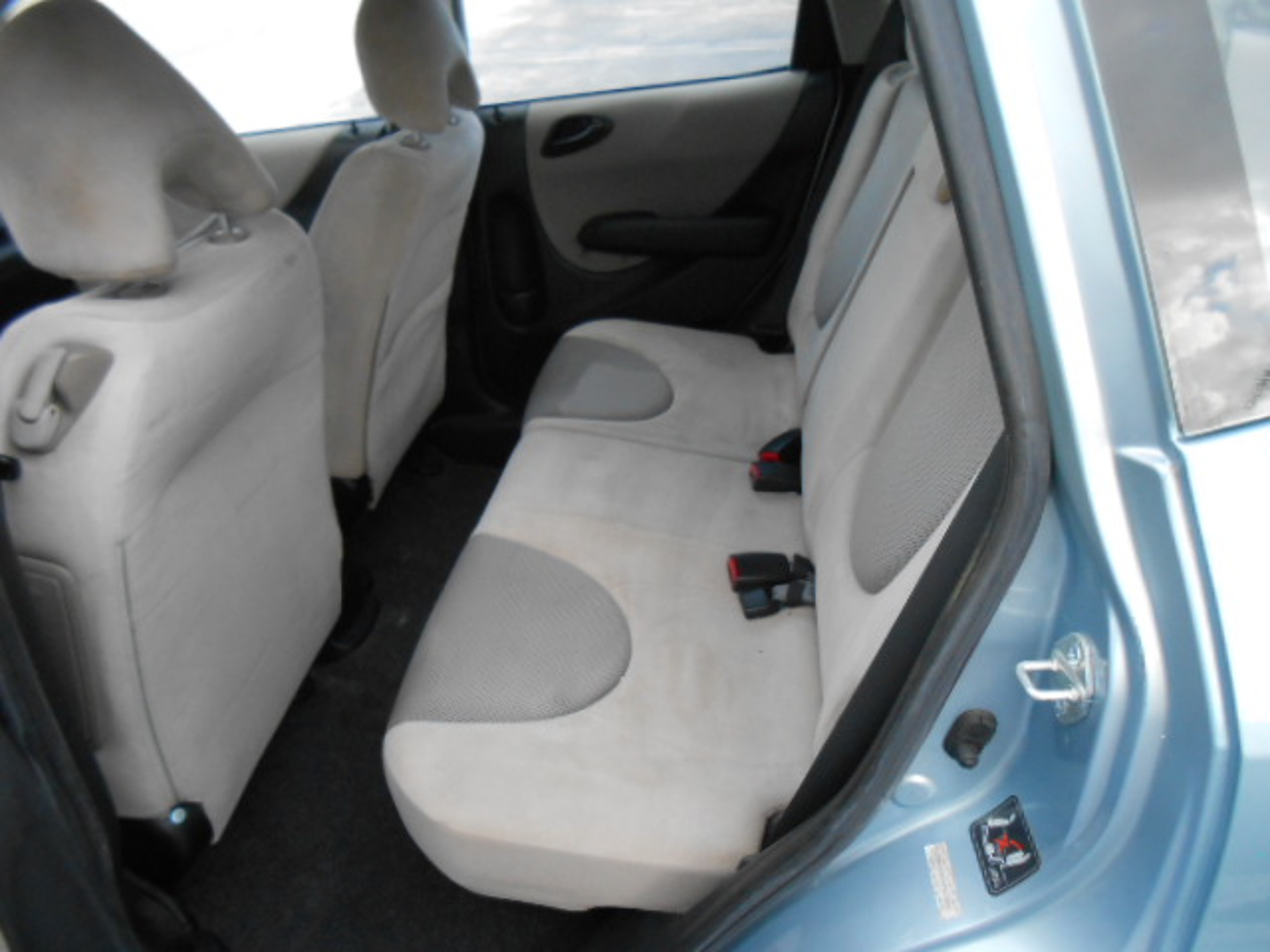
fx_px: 954
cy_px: 476
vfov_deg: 53.1
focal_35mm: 26
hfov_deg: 67.3
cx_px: 635
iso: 320
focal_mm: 4.6
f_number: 3.5
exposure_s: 1/250
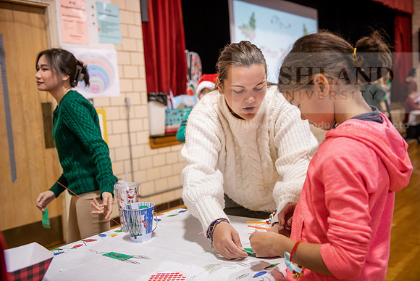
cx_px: 210
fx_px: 443
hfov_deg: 50.7
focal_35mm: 38
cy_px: 140
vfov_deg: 35.1
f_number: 3.2
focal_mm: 38
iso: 1000
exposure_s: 1/160
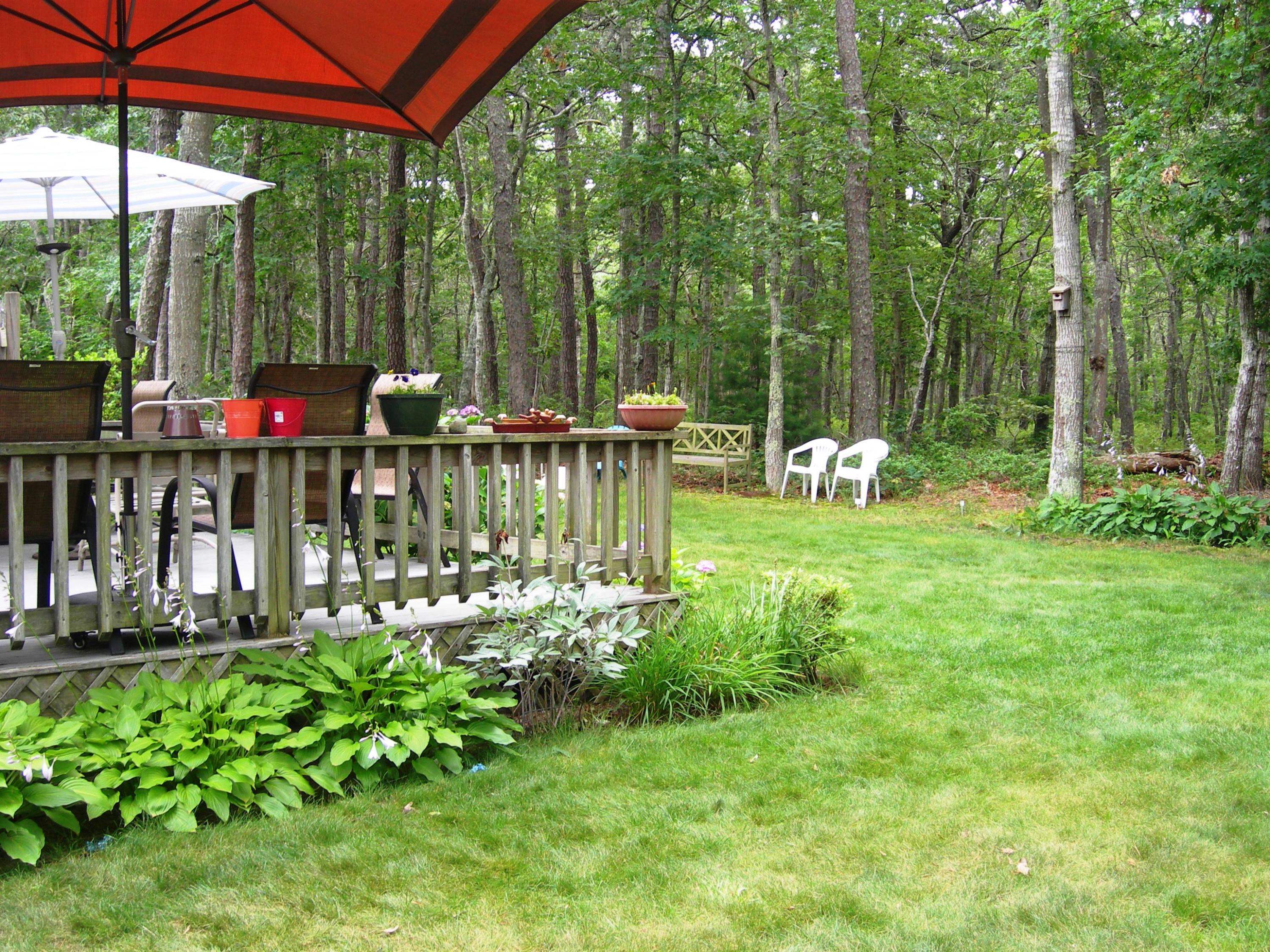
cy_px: 476
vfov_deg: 35.1
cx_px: 635
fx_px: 1504
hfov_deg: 45.8
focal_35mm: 41
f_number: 2.9
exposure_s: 1/71.2
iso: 50
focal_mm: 8.5
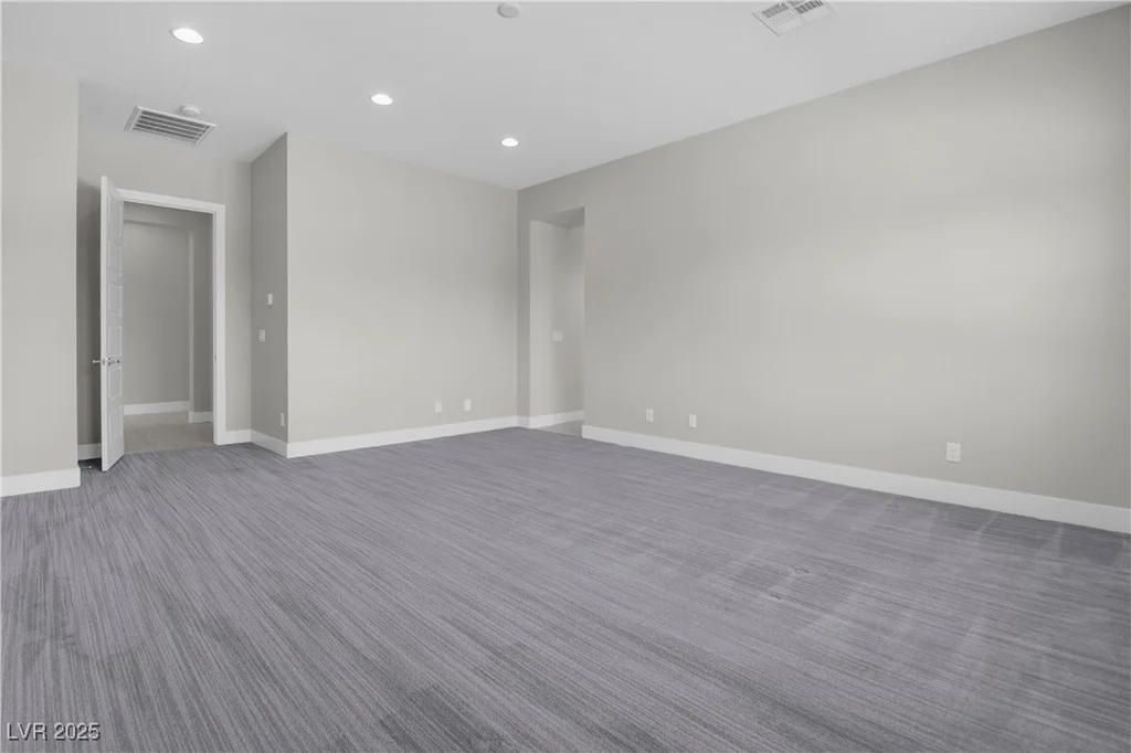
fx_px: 502
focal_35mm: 16
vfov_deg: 73.7
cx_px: 566
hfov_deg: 96.8
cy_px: 376
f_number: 5
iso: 800
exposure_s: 1/25
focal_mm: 11
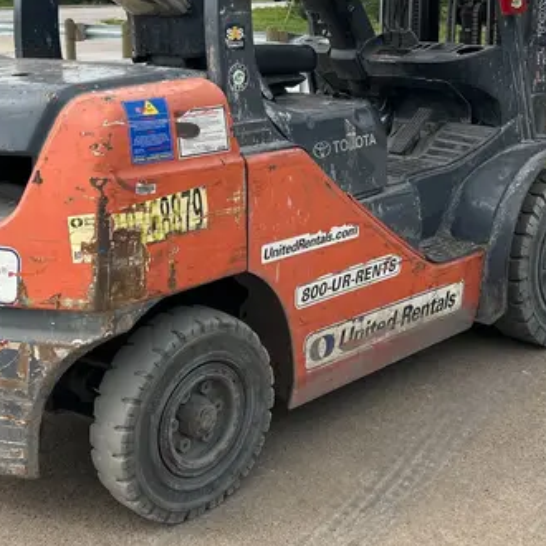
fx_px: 910
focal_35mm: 51
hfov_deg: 33.4
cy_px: 82
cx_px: 258
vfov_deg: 32.2
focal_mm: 5.7
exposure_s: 1/3571
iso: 50
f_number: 1.5
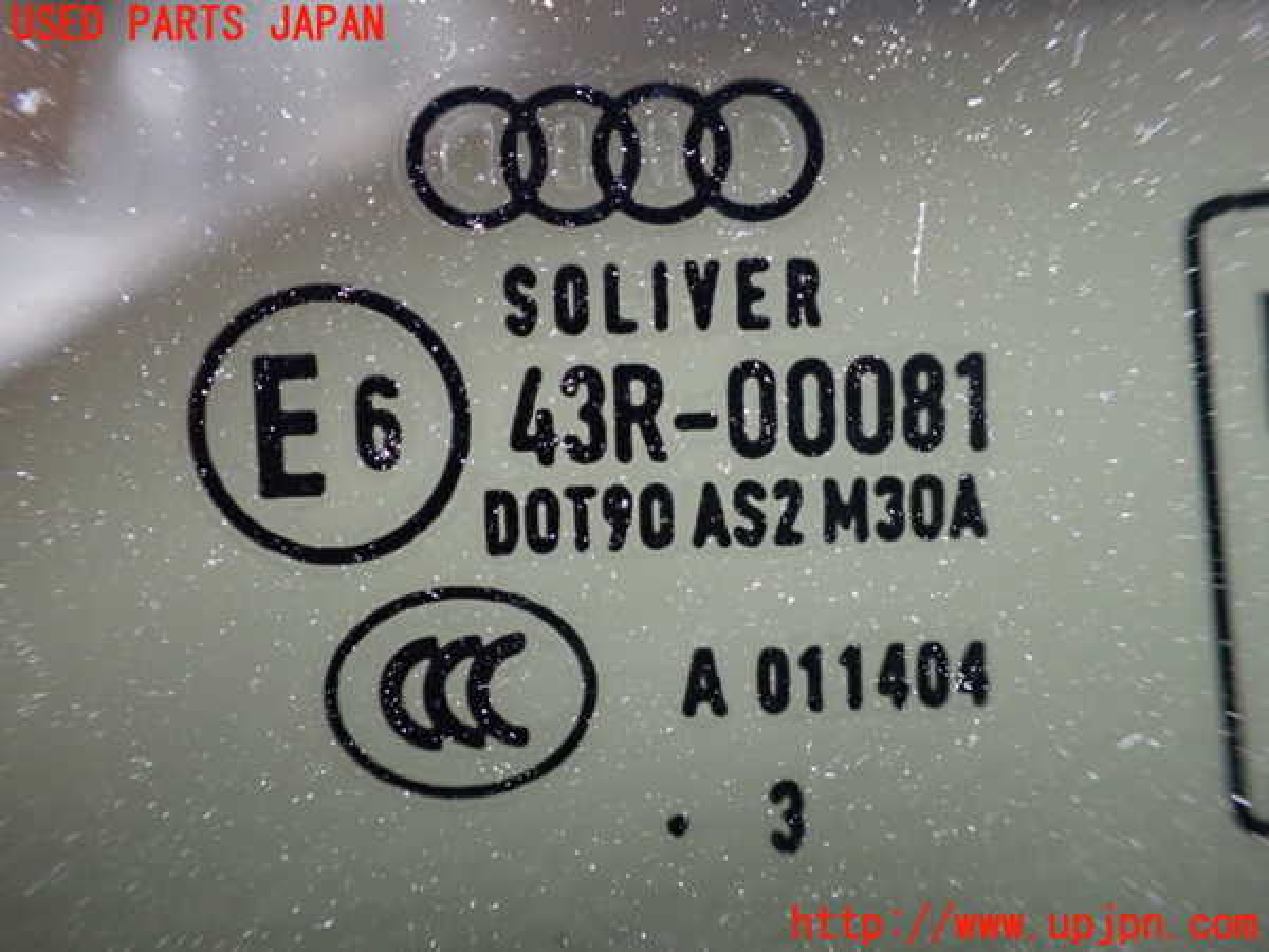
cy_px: 476
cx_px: 634
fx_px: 1100
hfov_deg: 60.0
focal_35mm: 30
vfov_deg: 46.8
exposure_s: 1/125
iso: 640
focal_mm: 5.4
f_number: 2.3
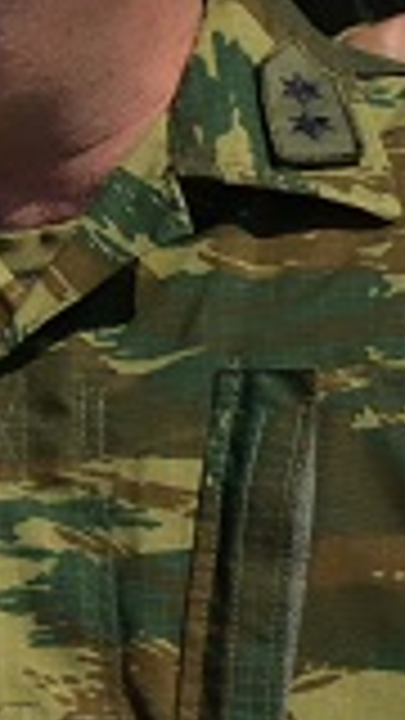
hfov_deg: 2.0
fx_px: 11092
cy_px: 162
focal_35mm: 581
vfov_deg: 3.7
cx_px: -1971
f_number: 4
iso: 500
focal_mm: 74
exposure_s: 1/8000
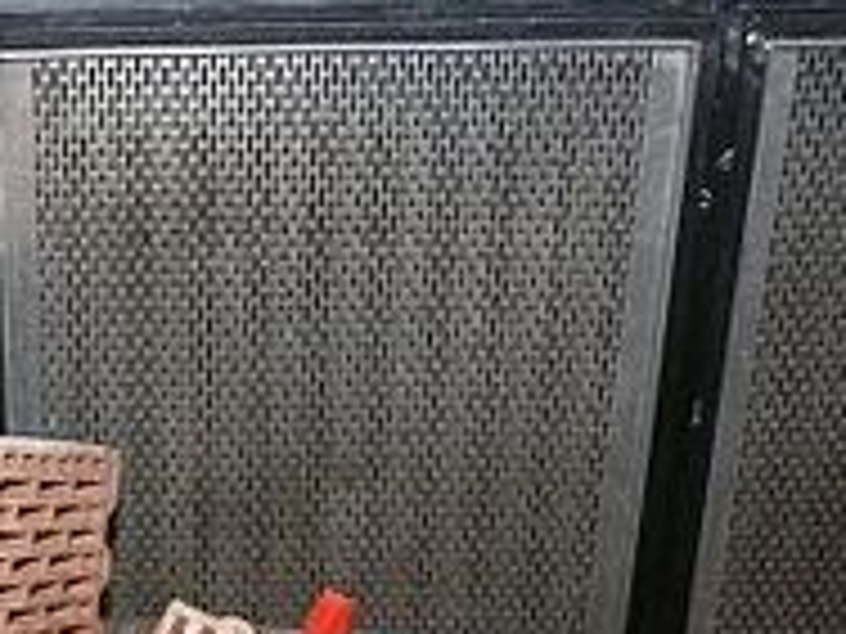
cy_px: 665
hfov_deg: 22.0
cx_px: -45
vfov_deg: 16.9
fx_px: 2077
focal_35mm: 85
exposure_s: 1/30
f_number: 2.8
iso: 100
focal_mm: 8.1
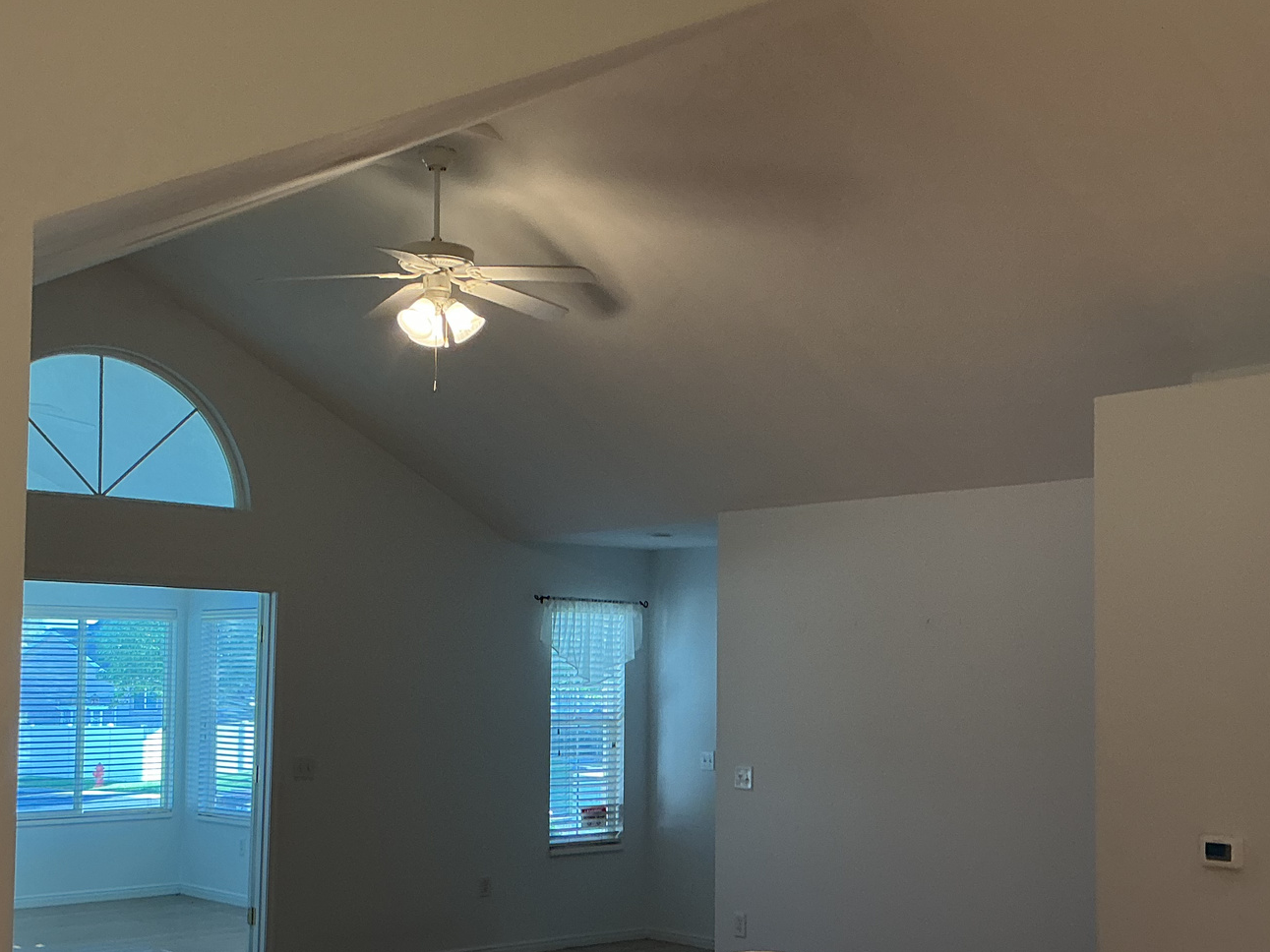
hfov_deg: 41.2
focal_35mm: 46
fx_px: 1688
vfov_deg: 31.3
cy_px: 611
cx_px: 643
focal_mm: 3
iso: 50
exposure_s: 1/60
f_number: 1.8
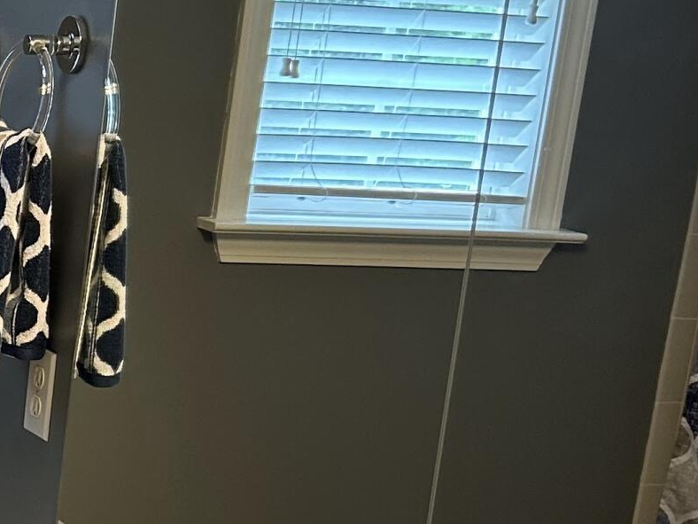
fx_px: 1996
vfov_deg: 14.9
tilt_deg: -13.5
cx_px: -403
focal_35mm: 99
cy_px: 357
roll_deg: -2.0
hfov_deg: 17.5
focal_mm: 5.7
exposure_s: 1/120
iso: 125
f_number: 1.5
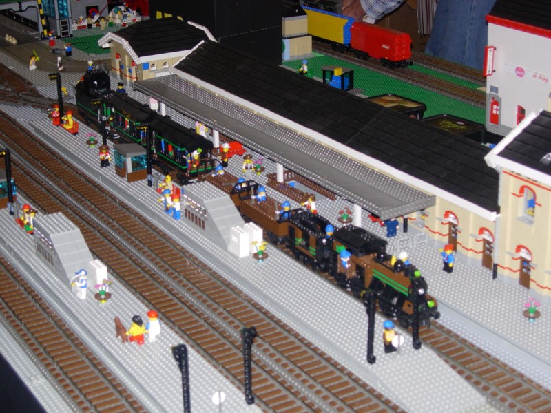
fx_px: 1146
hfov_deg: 27.0
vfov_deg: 20.4
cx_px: 276
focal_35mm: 72
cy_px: 206
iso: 102
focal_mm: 14.9
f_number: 3.7
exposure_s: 1/82.9
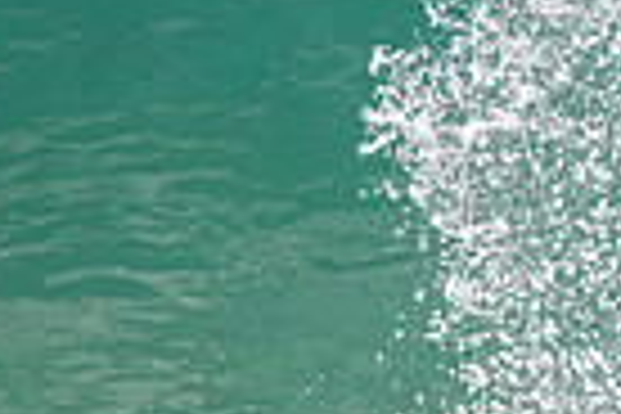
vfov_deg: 0.4
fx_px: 58145
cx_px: 1242
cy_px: -128
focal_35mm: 3371
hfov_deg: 0.6
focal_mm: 800
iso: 1800
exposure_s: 1/1600
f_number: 11
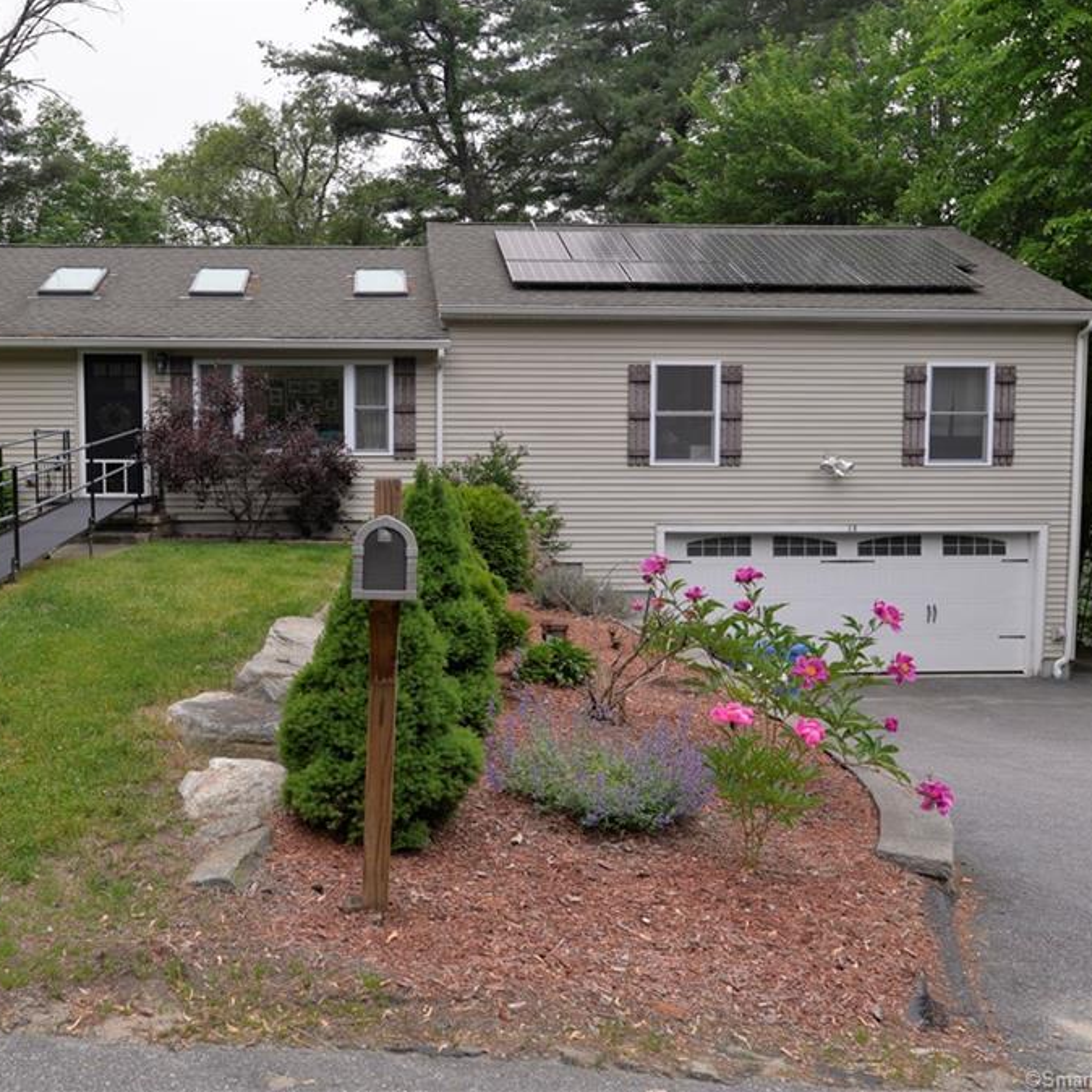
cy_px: 541
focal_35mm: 31
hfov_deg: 52.0
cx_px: 416
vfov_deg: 52.5
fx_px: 1106
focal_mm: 24
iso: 250
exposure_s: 1/125
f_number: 6.3
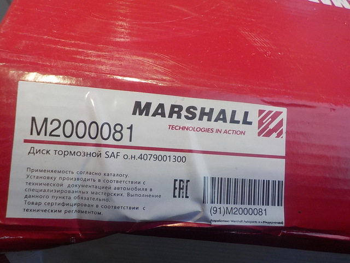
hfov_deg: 60.0
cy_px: 132
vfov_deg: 46.8
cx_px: 175
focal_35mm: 30
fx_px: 303
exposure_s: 1/80
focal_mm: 4.1
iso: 125
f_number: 3.3
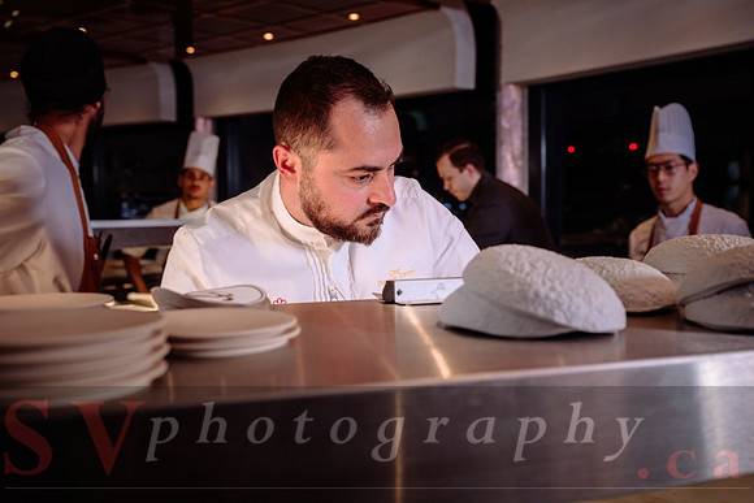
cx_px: 377
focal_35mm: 40
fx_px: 838
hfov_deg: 48.4
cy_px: 252
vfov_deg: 33.4
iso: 800
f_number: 5
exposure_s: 1/160
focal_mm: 40
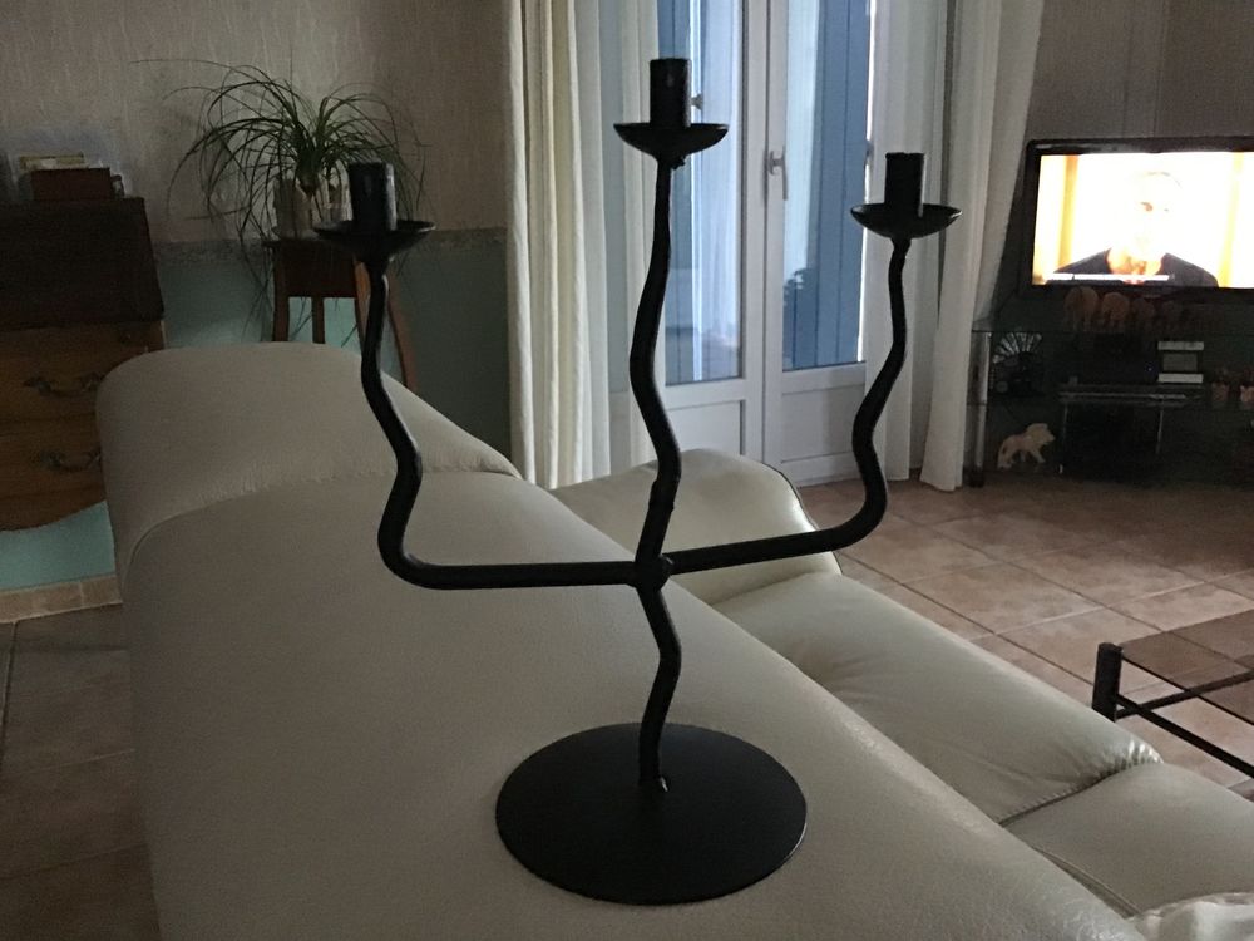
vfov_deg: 45.4
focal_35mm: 31
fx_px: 1123
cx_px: 627
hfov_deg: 58.4
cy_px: 470
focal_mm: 3.3
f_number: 2.4
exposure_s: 1/17
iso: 500
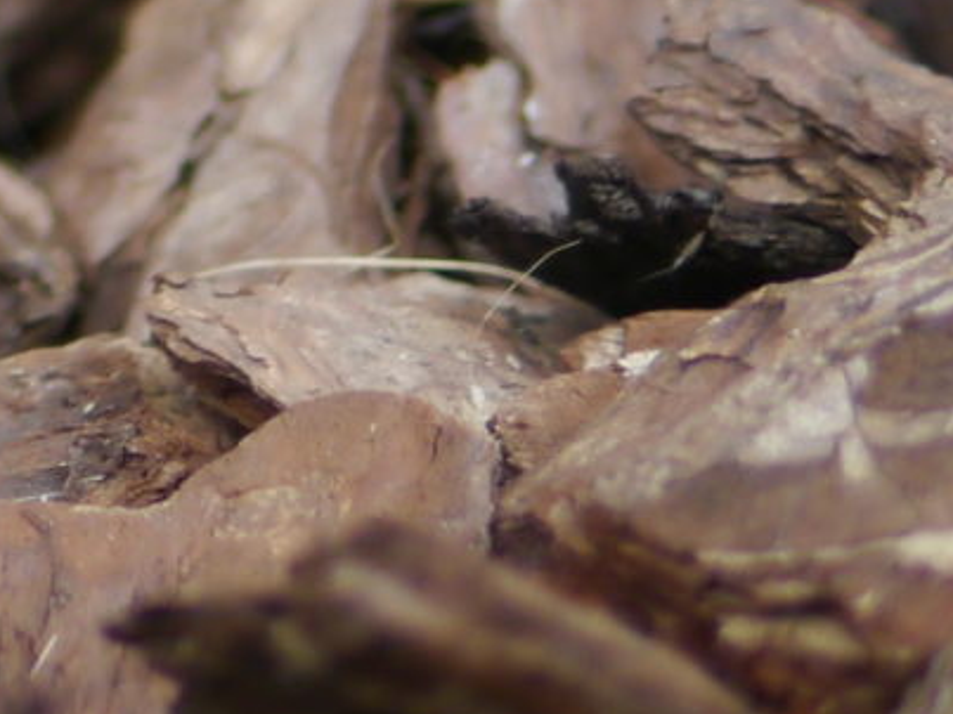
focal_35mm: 318
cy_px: -1031
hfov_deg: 5.9
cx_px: -1502
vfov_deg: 4.6
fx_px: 8752
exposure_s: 1/1000
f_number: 1.4
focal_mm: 25
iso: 160
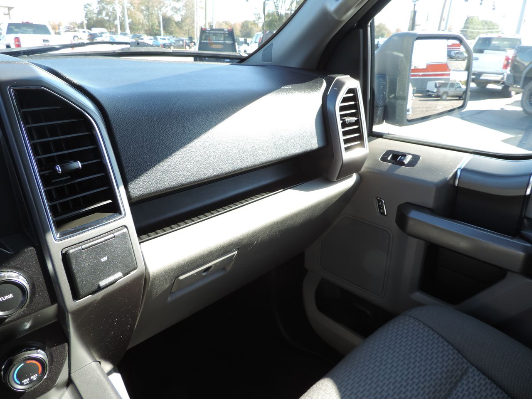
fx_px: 369
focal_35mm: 24
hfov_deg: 71.6
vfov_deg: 56.8
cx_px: 266
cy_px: 200
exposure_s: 1/80
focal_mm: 4.3
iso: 80
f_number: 3
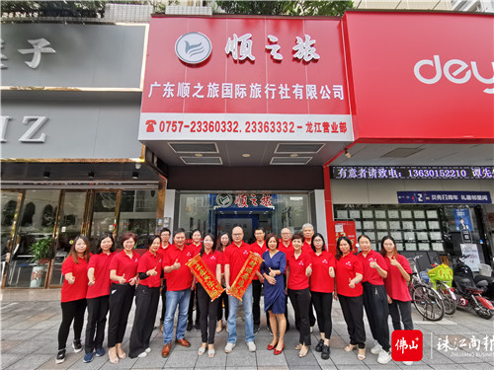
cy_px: 185
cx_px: 247
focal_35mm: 16
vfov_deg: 78.1
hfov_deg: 94.5
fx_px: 228
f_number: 2.2
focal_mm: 2.35
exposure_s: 1/355
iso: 50
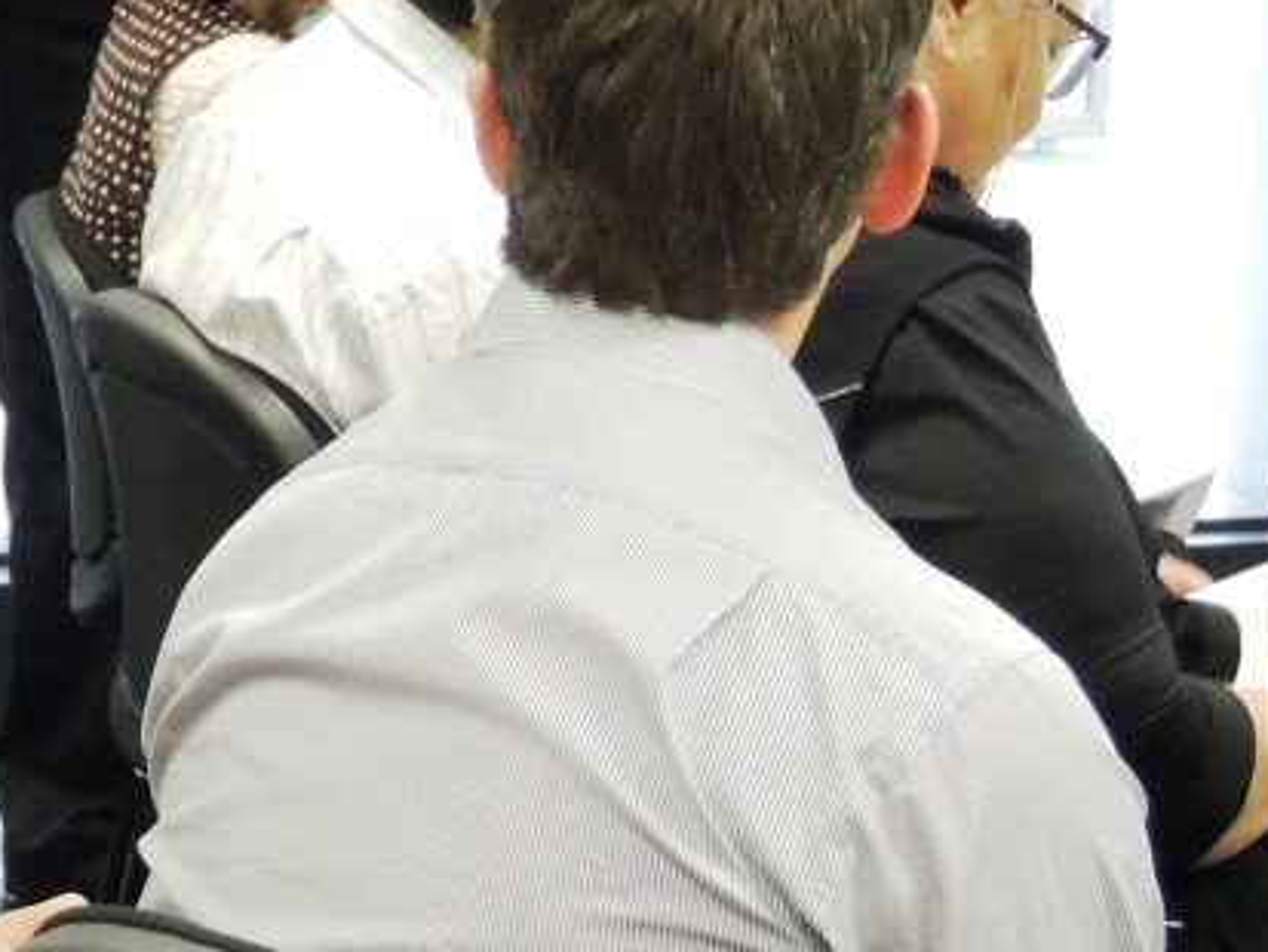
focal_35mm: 186
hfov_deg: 10.5
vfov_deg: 7.9
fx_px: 6815
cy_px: -178
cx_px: 34
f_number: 3.9
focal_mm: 13.3
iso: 800
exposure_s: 1/25
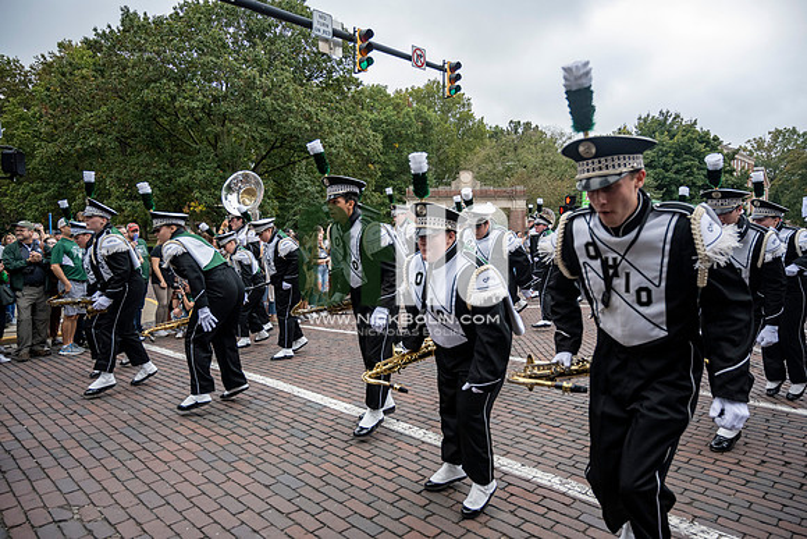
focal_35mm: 24
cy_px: 270
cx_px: 404
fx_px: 538
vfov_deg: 53.2
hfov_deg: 73.7
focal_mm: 24
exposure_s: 1/1600
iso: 800
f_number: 4
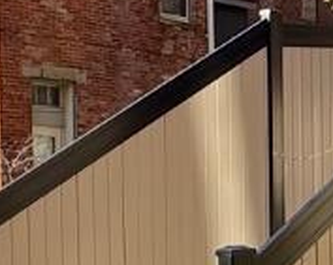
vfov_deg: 13.1
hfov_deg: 16.0
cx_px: 382
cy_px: 277
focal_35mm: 116
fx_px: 1141
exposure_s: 1/700
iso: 40
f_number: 2.2
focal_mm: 2.22
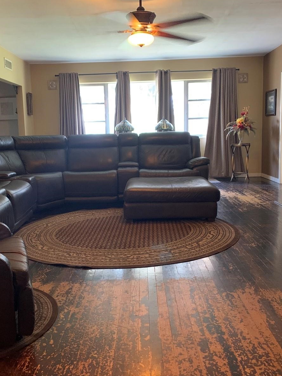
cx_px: 137
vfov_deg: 52.6
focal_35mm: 35
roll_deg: +2.0
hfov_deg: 40.7
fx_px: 380
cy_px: 188
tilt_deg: -8.3
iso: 400
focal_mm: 4.25
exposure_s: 1/30
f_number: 1.8
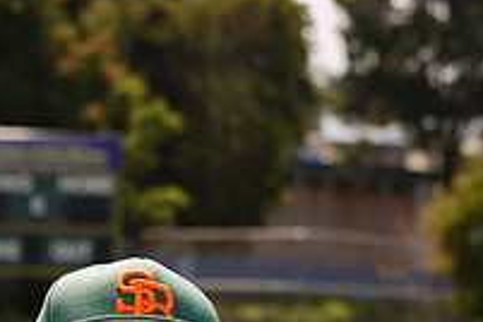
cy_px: 557
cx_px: 186
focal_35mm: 289
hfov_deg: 7.1
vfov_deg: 4.7
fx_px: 3877
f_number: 9
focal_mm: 100
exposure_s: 1/160
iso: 80
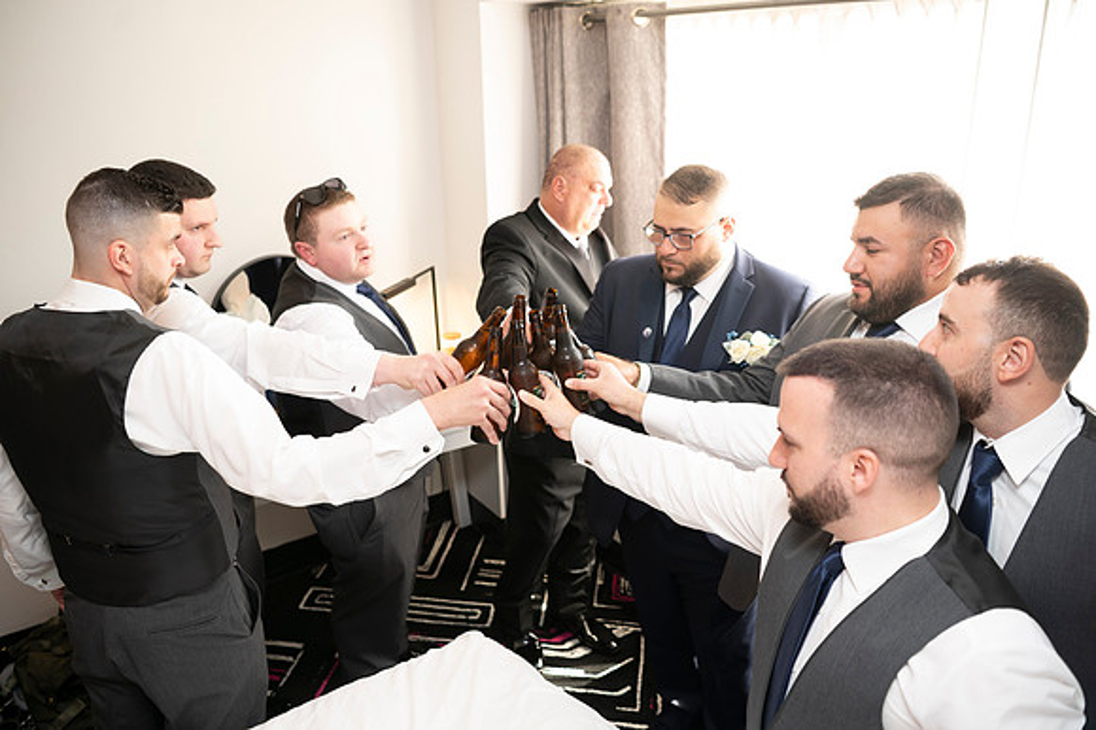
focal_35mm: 29
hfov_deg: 63.7
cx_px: 548
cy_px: 365
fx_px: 882
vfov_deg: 44.9
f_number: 2.8
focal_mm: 29
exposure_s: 1/100
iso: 800
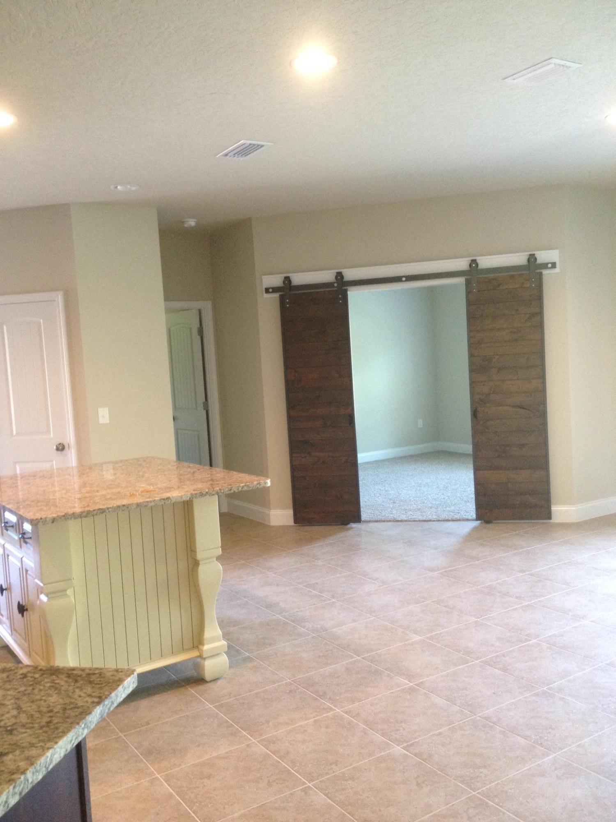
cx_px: 308
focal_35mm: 35
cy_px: 411
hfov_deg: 40.7
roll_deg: +4.5
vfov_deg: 52.6
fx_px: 830
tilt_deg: -3.7
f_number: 2.4
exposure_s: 1/20
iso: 200
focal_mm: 4.28
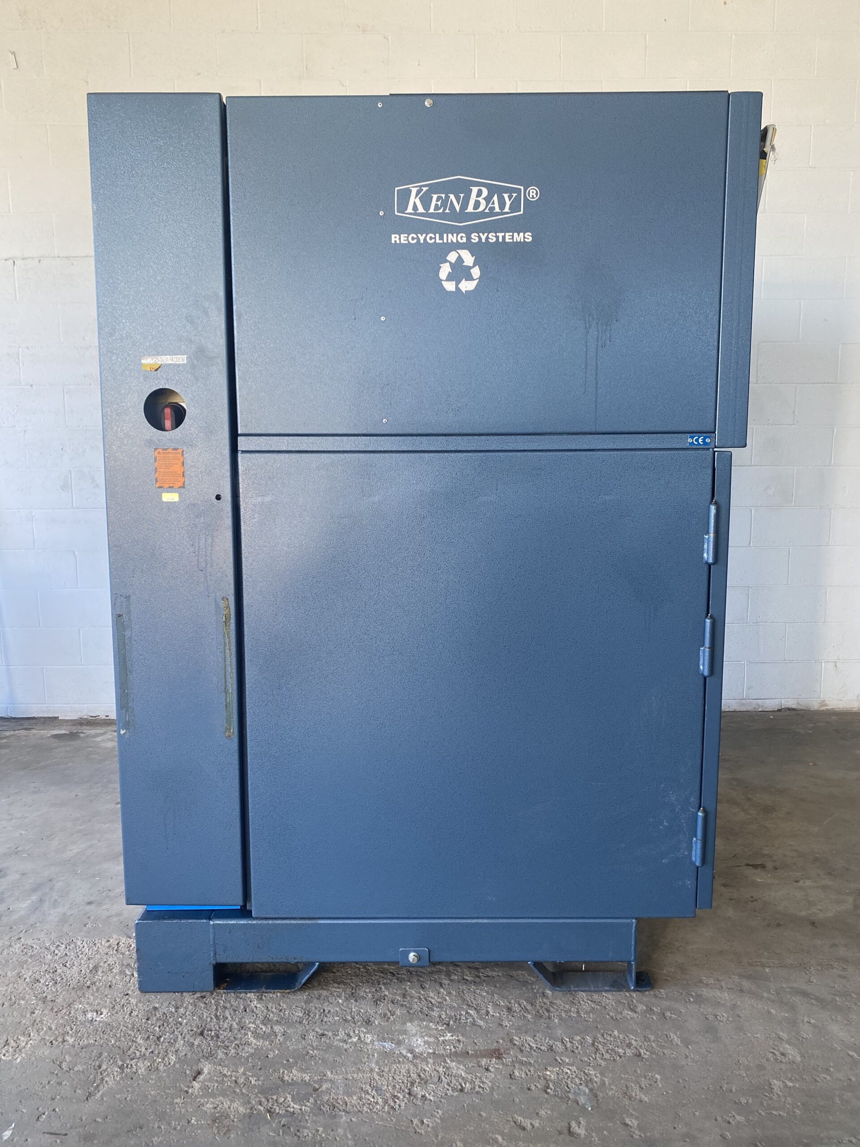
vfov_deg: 67.3
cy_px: 574
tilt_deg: -8.2
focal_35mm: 26
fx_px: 861
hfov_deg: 53.1
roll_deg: +0.1
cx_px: 430
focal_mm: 4.25
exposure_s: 1/121
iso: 100
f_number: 1.8
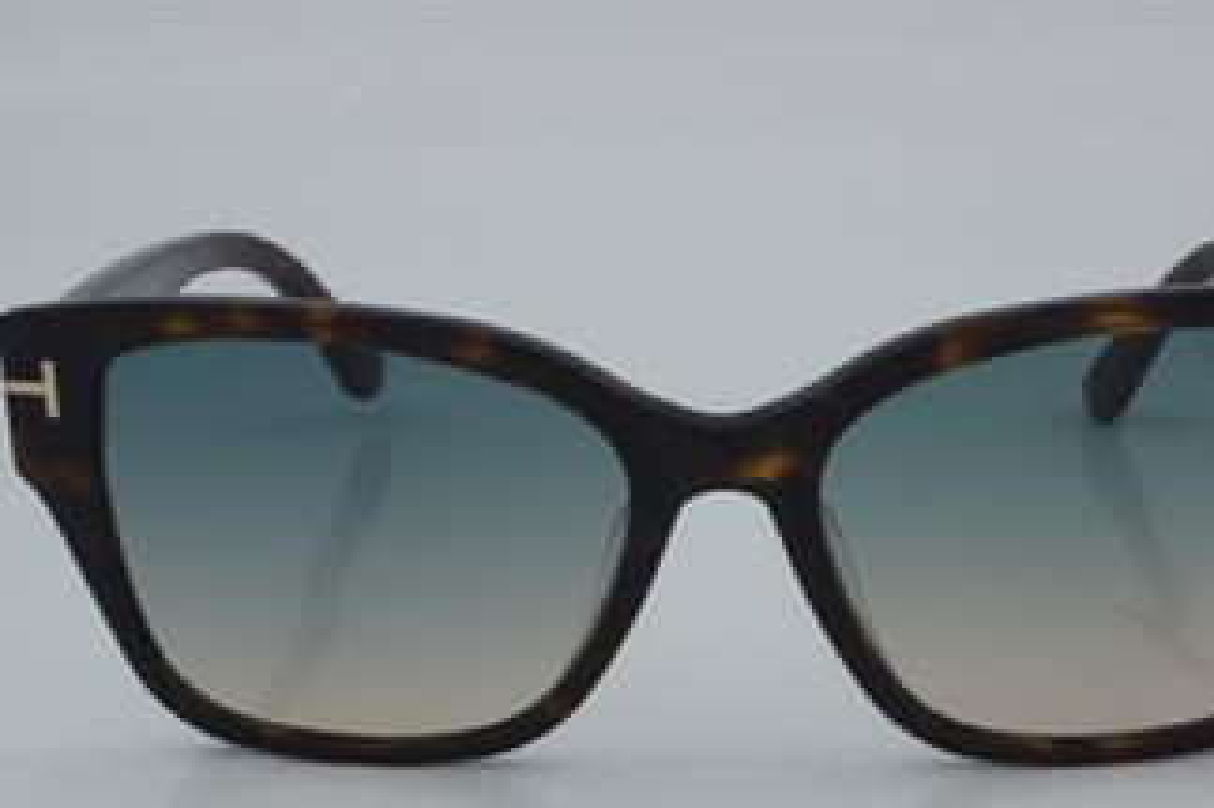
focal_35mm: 93
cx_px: 722
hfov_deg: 21.9
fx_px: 3134
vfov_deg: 14.7
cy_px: 496
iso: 100
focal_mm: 50
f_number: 32
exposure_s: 1/4
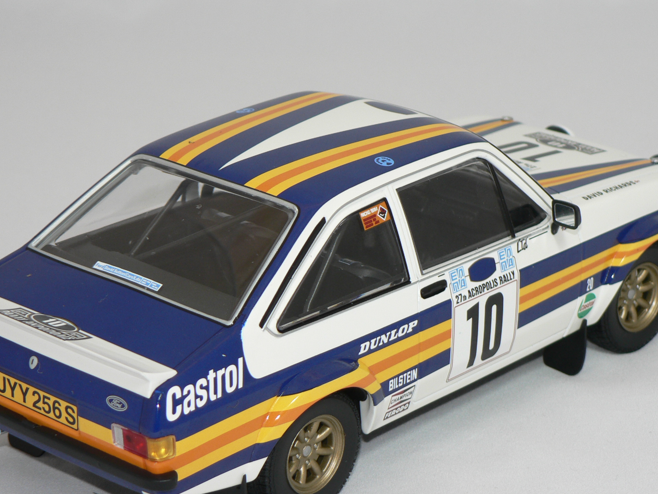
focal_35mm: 120
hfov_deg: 16.4
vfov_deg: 12.3
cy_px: 250
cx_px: 333
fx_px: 2281
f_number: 3.2
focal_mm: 15.2
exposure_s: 1/60
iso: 80
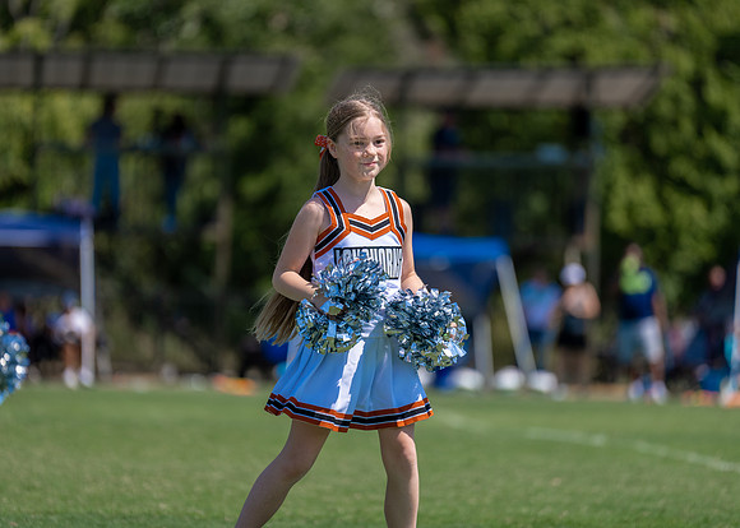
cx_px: 370
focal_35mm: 214
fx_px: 4486
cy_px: 264
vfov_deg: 6.7
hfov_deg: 9.4
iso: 100
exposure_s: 1/2000
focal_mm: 200
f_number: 2.8
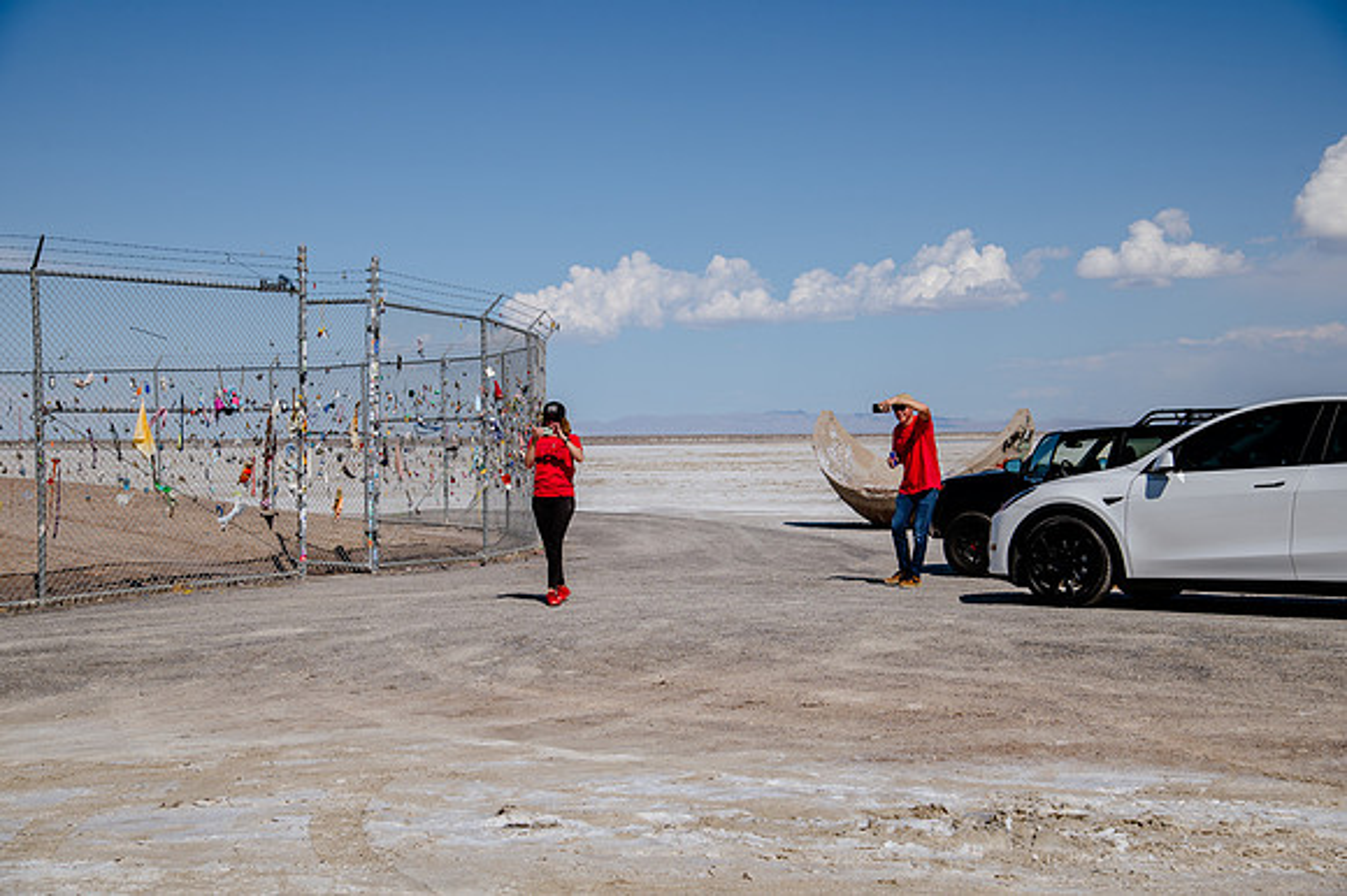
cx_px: 674
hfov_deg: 36.3
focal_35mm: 55
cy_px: 448
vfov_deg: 24.6
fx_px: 2057
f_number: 6.3
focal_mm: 55
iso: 160
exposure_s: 1/2000
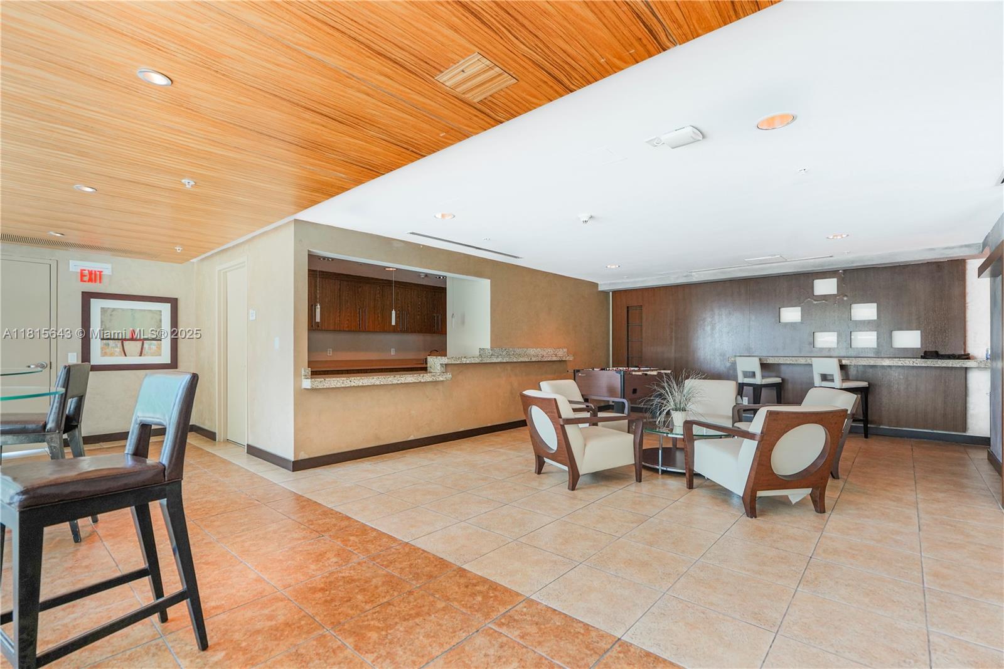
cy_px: 334
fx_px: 446
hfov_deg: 96.7
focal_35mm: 16
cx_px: 502
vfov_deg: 73.7
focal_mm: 16
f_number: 4
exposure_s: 1/100
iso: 1000
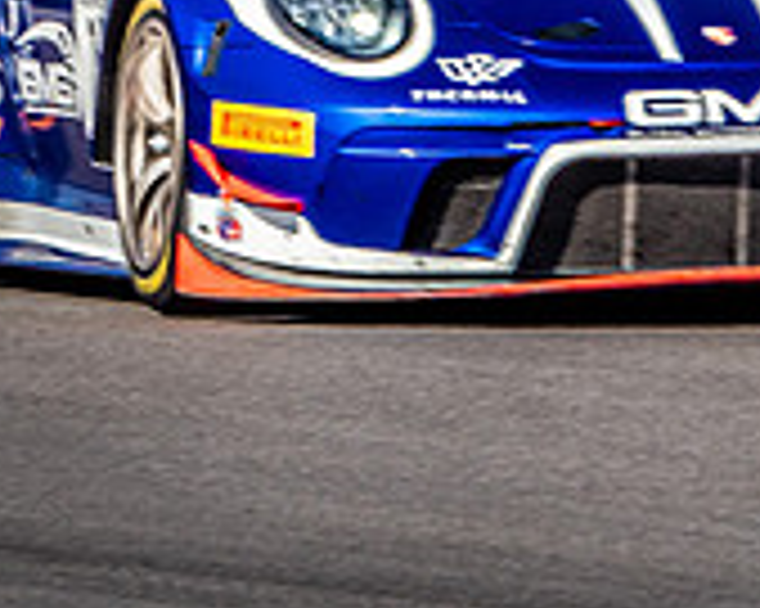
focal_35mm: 2188
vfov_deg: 0.7
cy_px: -349
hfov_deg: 0.9
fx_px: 49186
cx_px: 717
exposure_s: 1/320
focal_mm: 300
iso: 200
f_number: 14
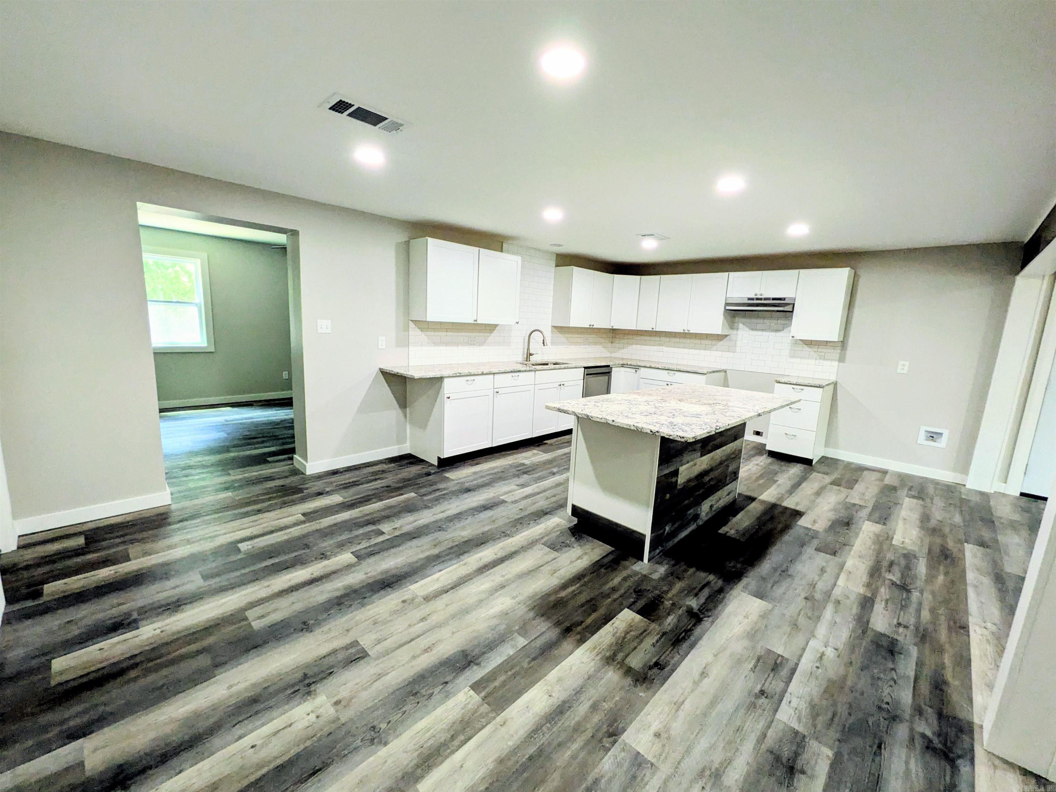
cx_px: 528
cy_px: 396
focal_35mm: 14
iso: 318
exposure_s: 1/120
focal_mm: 1.85
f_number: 2.2
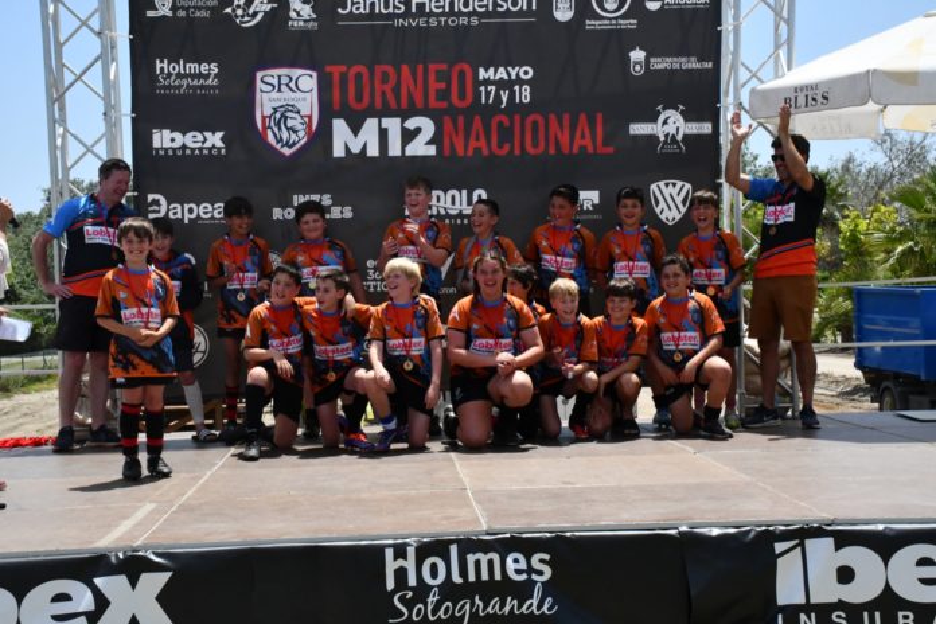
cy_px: 312
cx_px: 468
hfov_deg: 31.9
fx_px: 1638
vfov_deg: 21.6
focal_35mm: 63
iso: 4000
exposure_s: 1/2000
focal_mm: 42
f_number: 22
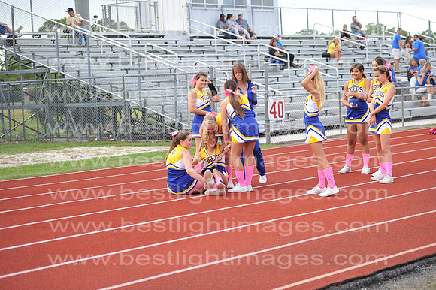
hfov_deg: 23.7
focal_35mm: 86
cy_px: 145
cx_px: 218
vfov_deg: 15.9
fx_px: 1041
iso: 800
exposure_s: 1/800
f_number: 3.2
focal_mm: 86
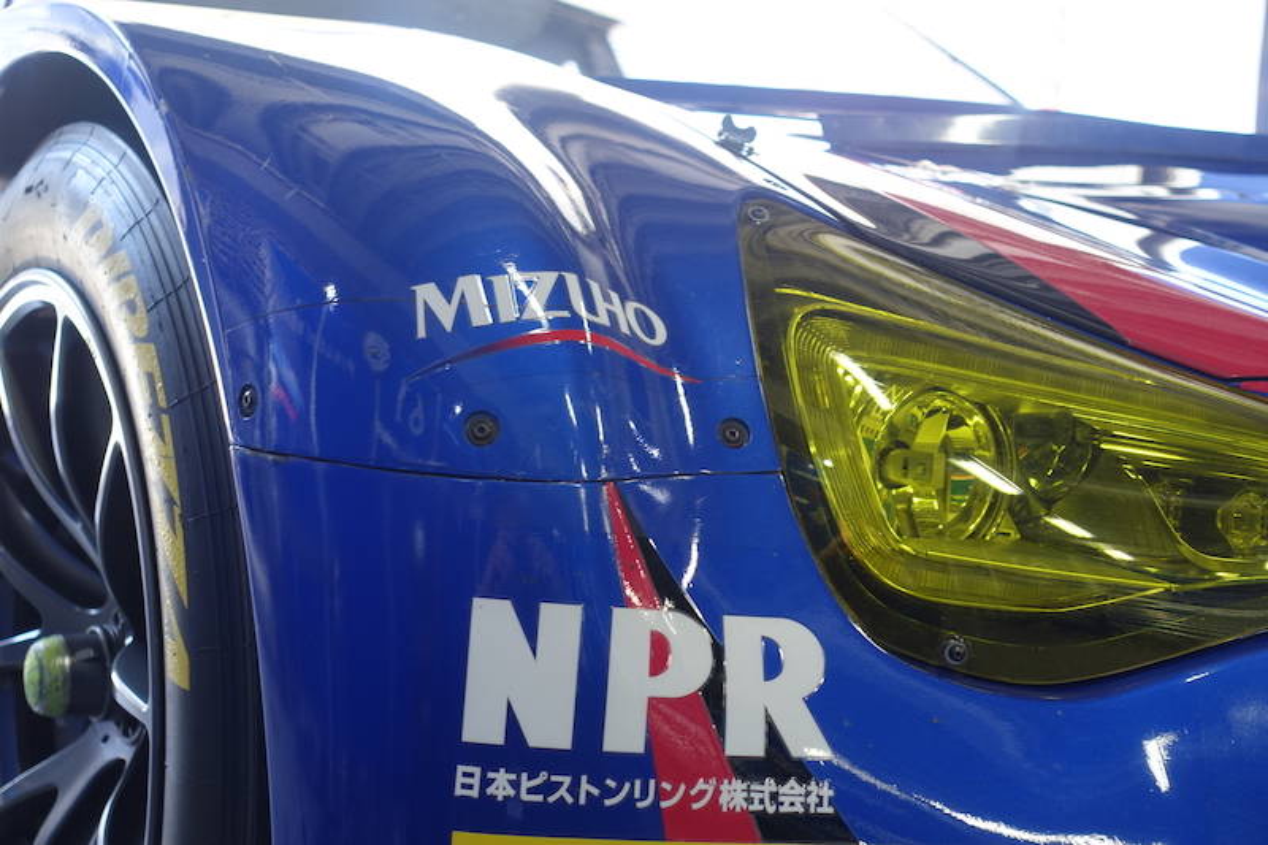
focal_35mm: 49
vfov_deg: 27.5
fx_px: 1725
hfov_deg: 40.4
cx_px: 634
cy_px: 422
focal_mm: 17.9
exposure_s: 1/50
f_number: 2.8
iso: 250
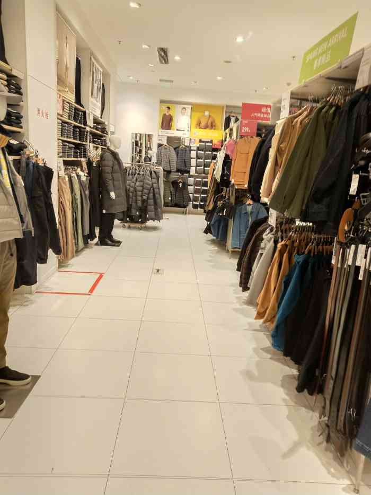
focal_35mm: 30
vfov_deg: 60.0
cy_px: 248
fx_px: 429
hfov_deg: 46.8
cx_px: 186
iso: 70
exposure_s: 1/100
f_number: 1.8
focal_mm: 3.95
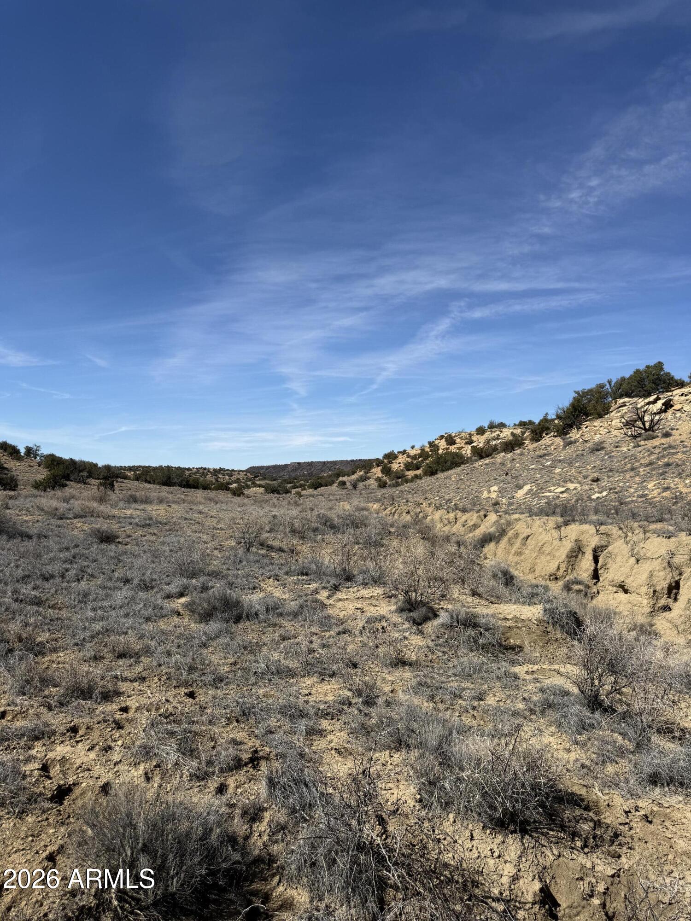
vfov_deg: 71.6
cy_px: 460
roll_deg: +1.2
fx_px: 639
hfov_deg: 56.8
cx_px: 346
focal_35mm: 24
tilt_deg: +5.9
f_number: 1.78
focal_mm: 6.76
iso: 80
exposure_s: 1/6711
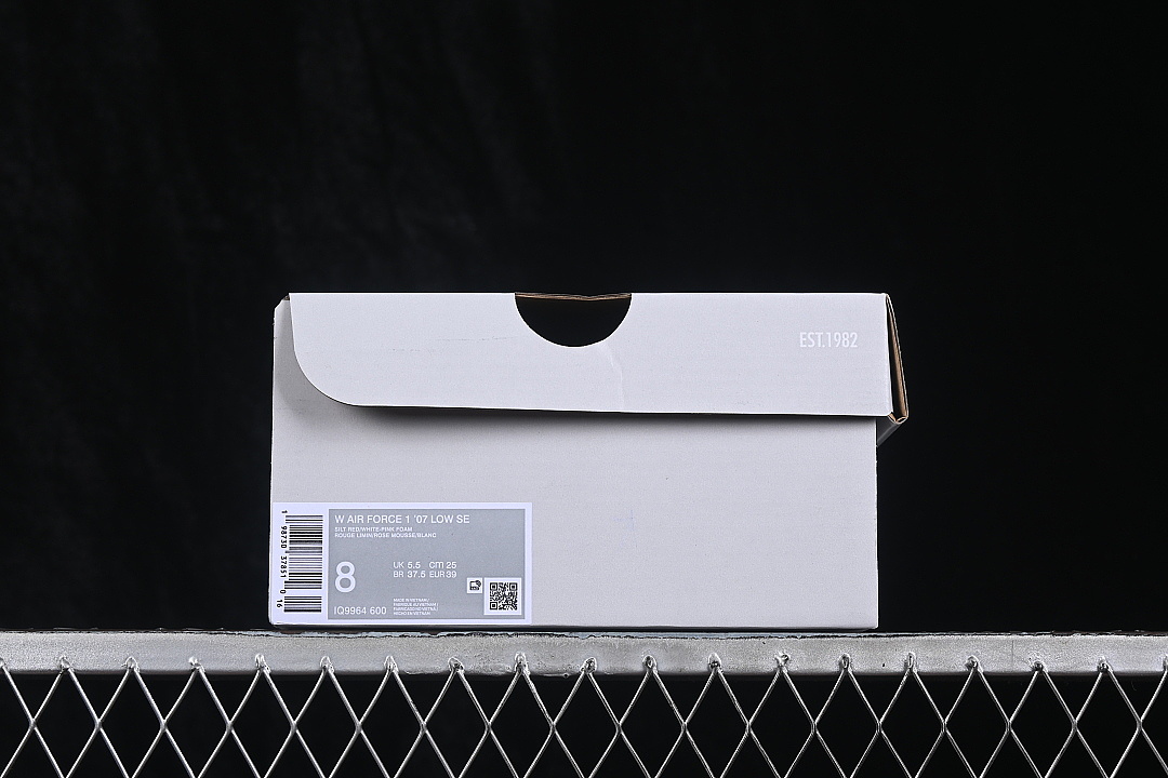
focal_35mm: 75
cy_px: 389
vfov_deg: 18.2
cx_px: 584
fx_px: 2433
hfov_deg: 27.0
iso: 160
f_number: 8
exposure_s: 1/80
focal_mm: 50
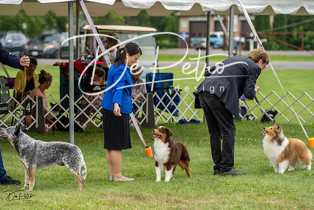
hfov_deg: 10.9
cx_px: 157
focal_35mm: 189
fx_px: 1649
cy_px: 105
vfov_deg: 7.3
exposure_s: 1/800
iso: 400
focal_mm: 189
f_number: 5
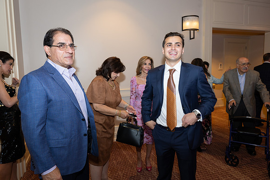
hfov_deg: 73.7
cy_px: 90
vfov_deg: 53.2
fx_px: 180
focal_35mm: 24
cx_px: 135
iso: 800
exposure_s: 1/100
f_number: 5.6
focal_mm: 24
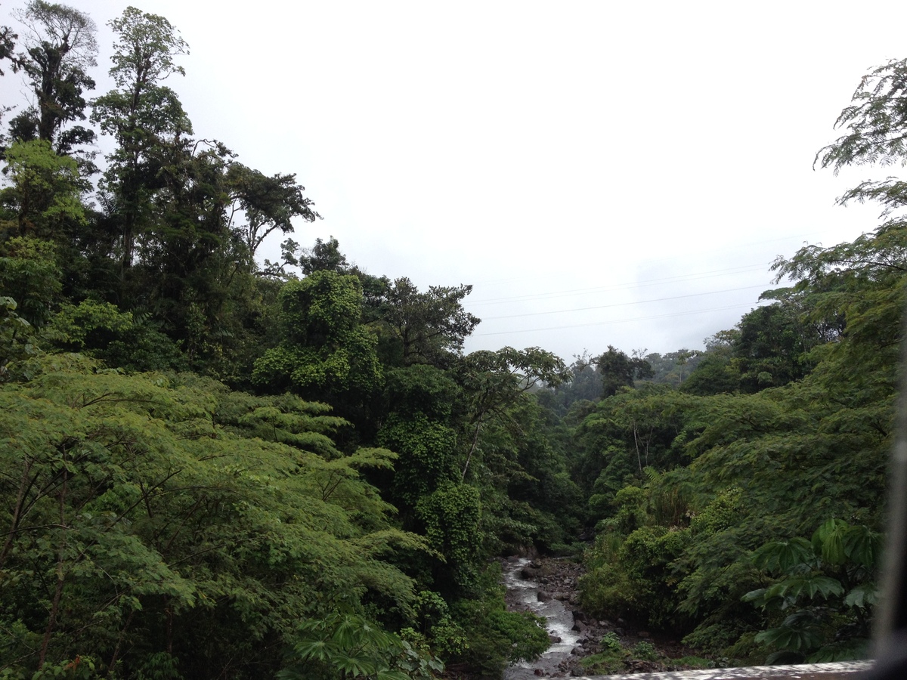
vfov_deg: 40.7
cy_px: 340
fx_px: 917
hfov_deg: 52.6
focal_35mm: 35
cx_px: 454
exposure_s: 1/642
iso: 50
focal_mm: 4.28
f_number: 2.4
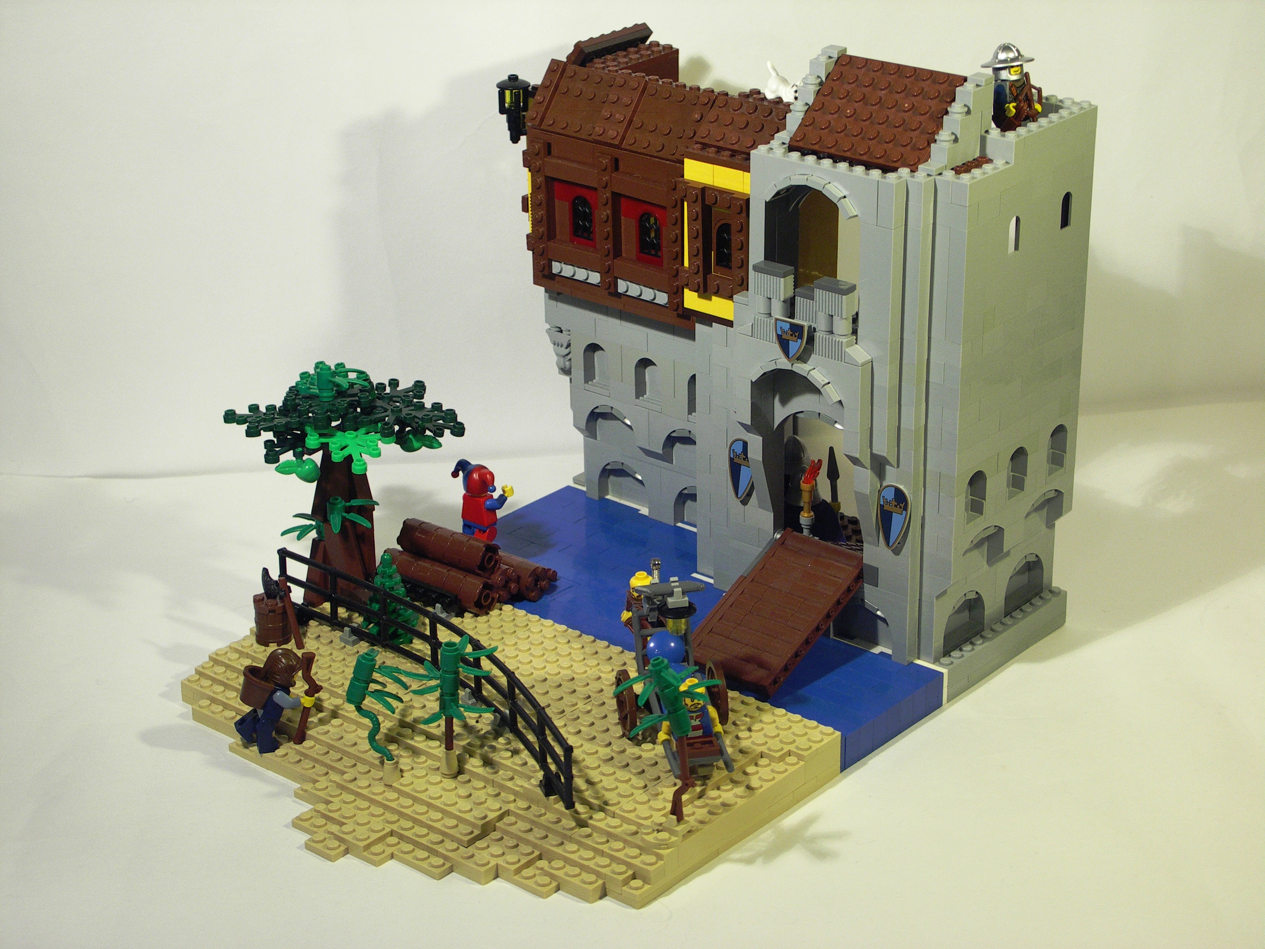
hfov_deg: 27.0
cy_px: 474
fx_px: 2631
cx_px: 632
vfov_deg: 20.4
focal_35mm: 72
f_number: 3.2
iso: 160
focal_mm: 18.6
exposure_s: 1/15
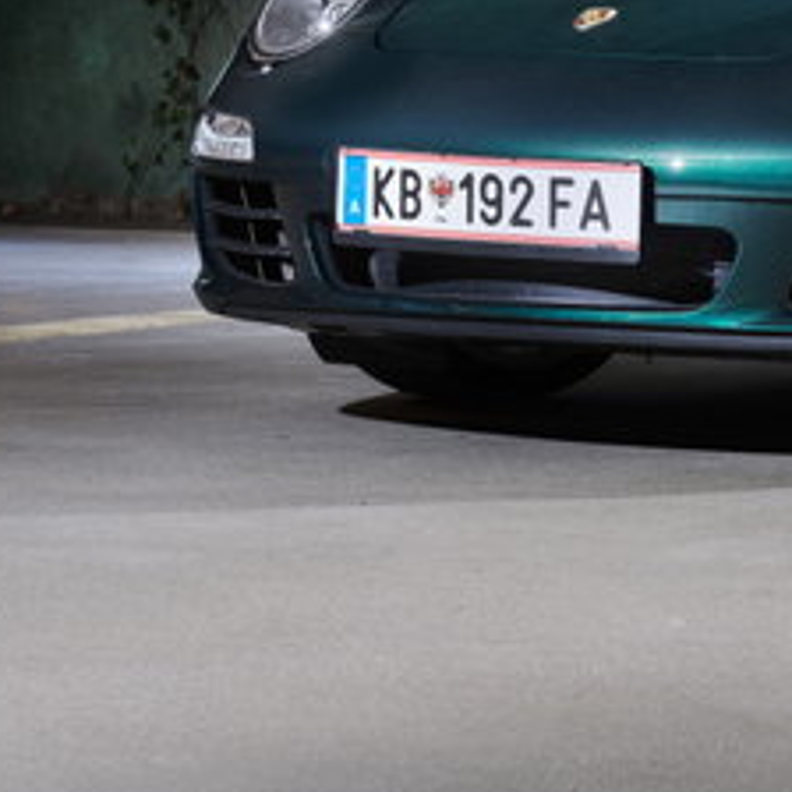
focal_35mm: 191
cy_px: -173
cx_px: 912
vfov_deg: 9.0
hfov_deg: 9.1
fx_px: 4944
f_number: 10
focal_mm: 80
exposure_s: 1/5
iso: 400
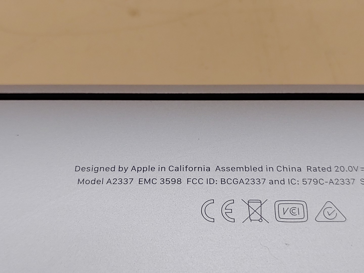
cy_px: 136
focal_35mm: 54
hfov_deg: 35.5
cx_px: 182
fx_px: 568
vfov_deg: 27.0
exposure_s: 1/175
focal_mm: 4.36
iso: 50
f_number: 1.8
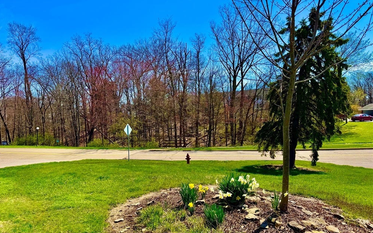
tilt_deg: -1.5
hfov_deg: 70.4
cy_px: 122
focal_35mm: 26
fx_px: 264
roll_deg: +1.1
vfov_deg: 47.6
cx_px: 183
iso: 80
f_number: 1.78
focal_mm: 6.76
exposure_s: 1/4310
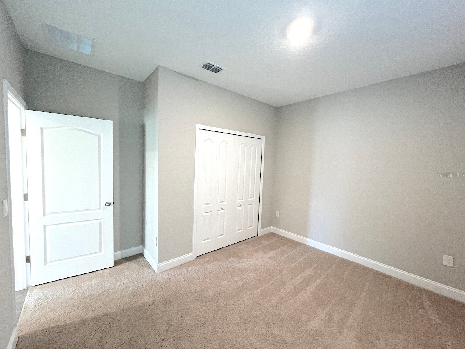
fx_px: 175
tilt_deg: -3.8
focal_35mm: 13
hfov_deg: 106.2
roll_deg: -1.6
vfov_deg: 89.9
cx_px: 232
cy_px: 174
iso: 320
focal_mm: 1.57
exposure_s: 1/60
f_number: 1.8
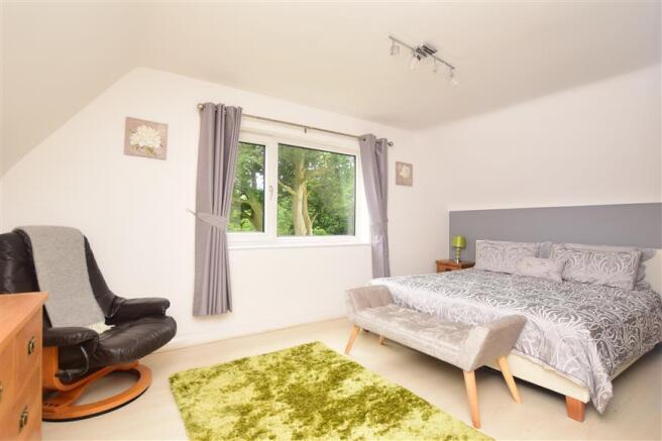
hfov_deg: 100.4
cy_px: 220
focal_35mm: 15
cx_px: 331
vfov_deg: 77.3
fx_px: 276
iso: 200
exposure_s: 1/60
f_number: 5
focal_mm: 10
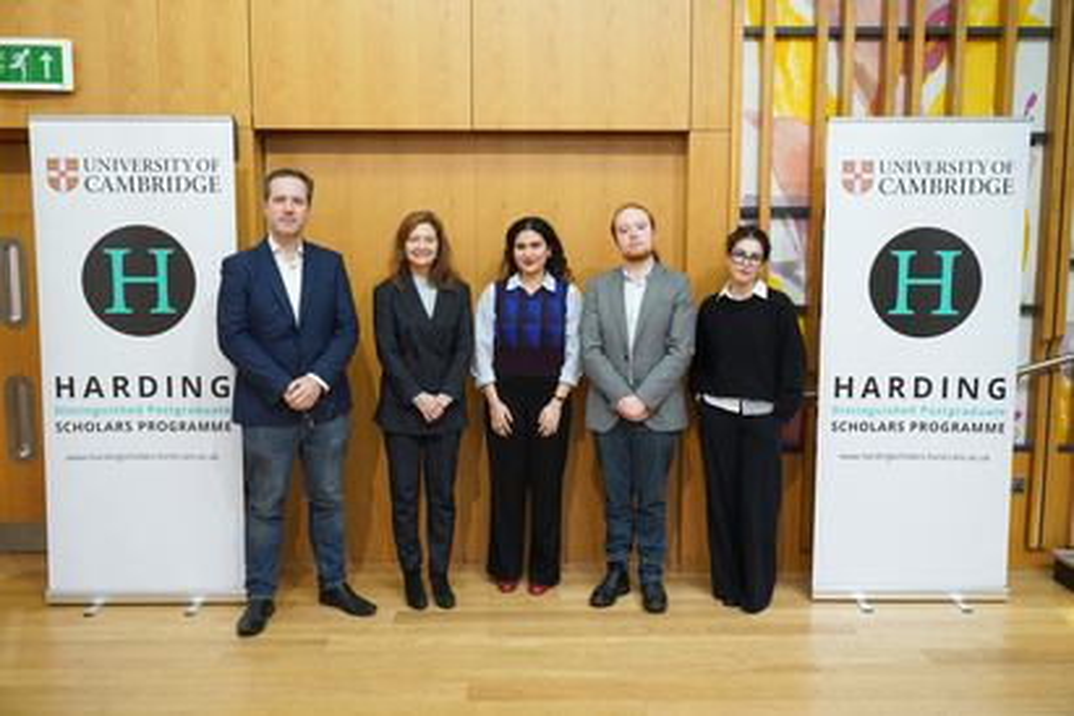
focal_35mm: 32
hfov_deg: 58.7
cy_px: 358
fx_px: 955
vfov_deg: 41.1
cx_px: 537
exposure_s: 1/50
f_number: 4.5
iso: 2500
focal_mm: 32
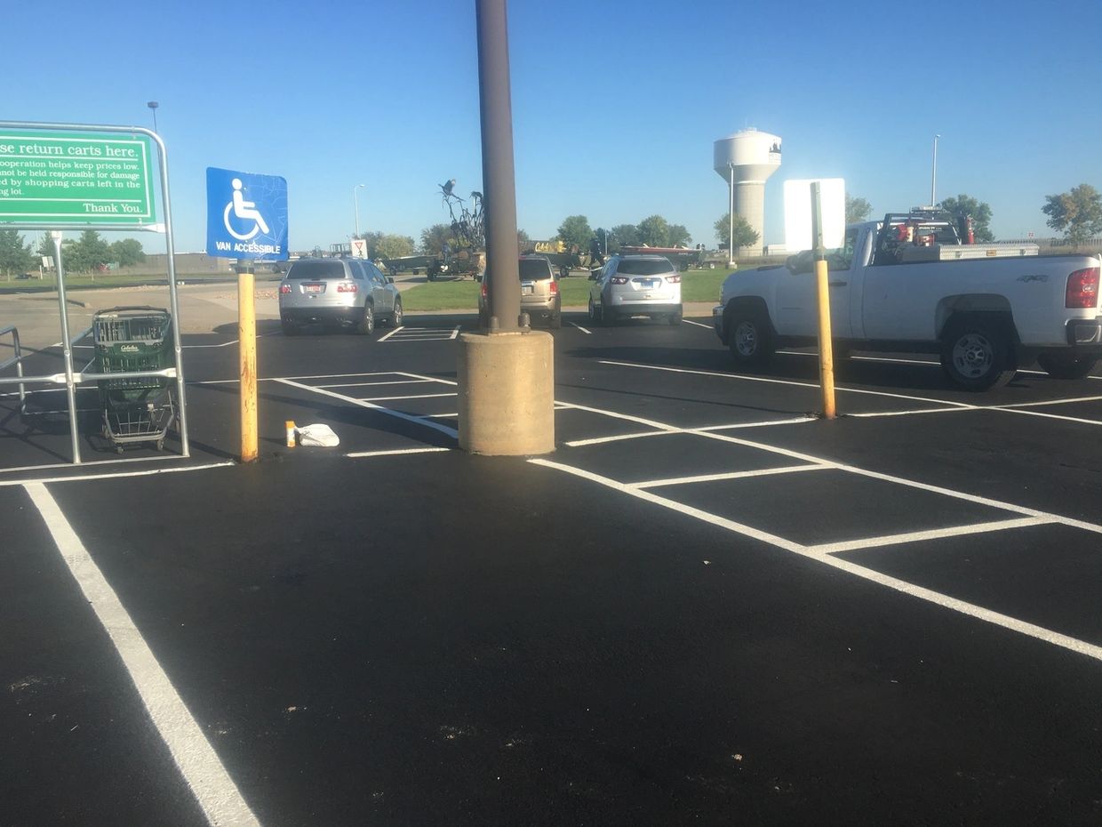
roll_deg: +2.0
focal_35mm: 29
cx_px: 551
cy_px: 414
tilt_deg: -6.0
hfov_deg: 61.7
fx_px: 923
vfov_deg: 48.2
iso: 25
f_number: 2.2
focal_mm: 4.15
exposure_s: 1/1083
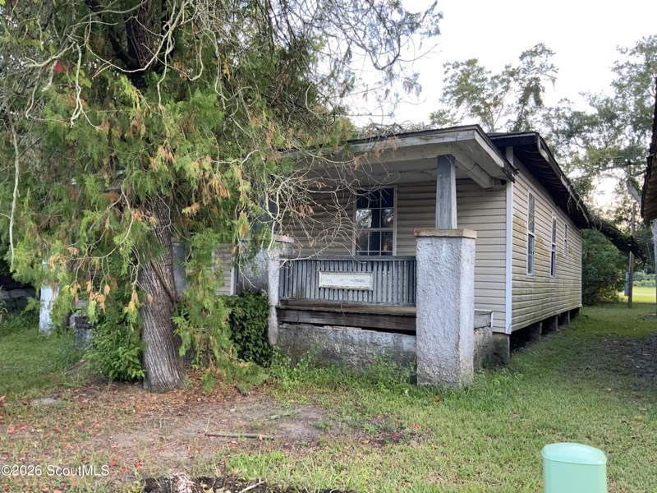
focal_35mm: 29
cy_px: 246
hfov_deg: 61.7
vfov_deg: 48.2
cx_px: 328
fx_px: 550
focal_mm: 3
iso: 50
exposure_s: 1/122
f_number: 1.8
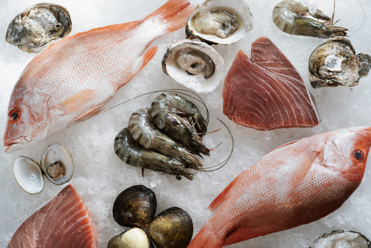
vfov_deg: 15.2
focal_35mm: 90
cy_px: 124
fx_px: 927
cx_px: 186
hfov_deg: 22.6
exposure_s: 1/200
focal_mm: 90
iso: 1600
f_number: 5
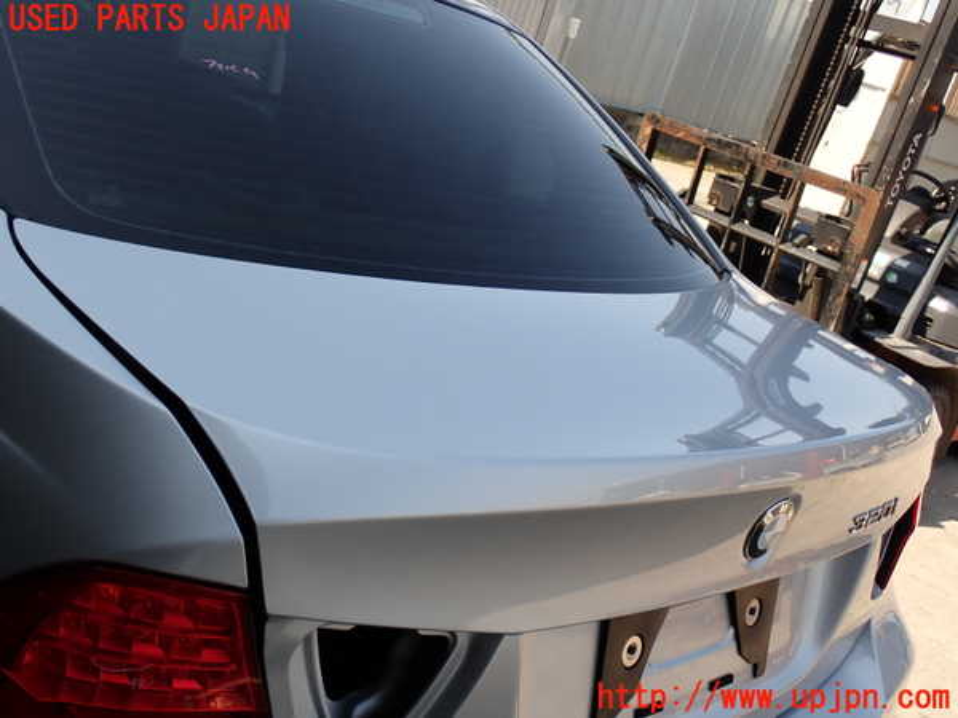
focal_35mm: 41
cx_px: 479
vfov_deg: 35.1
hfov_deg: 45.8
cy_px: 359
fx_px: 1135
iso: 100
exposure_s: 1/320
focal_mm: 7.31
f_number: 4
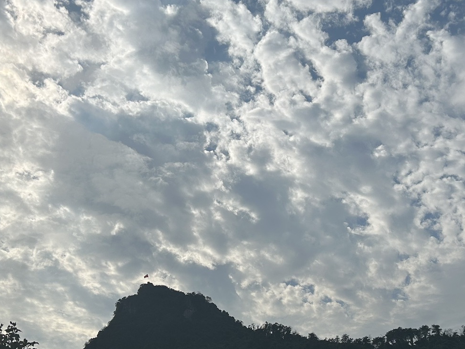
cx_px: 264
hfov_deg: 36.1
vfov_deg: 27.5
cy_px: 212
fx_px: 712
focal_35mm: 53
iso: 40
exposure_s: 1/16393
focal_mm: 5.7
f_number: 1.5
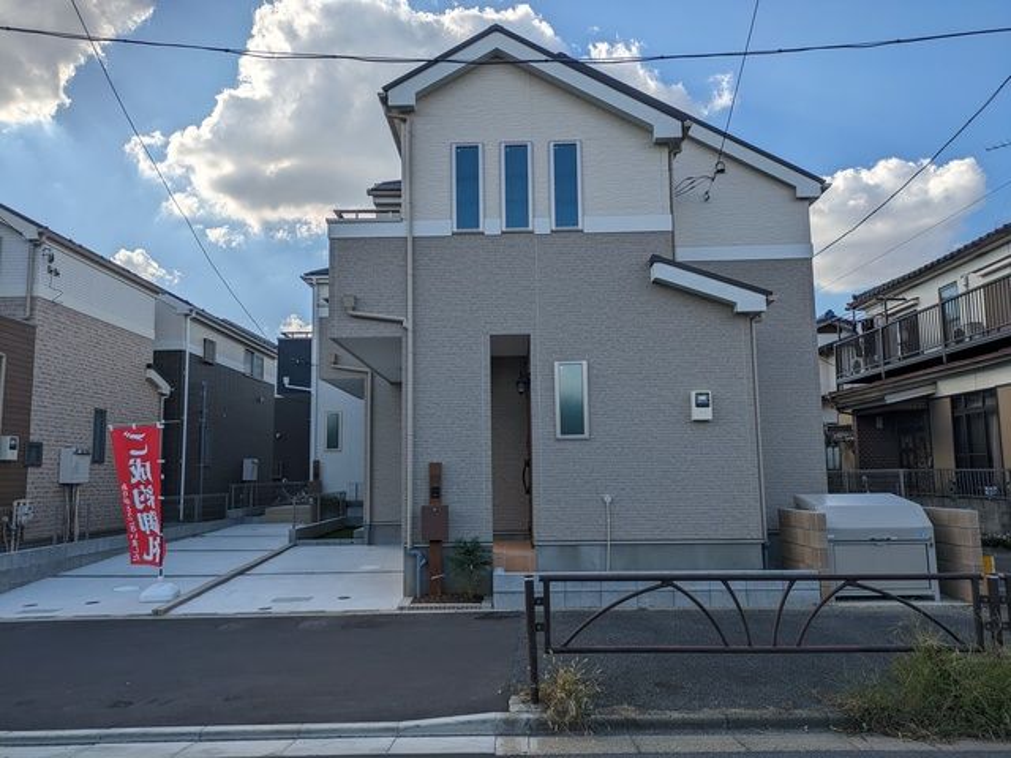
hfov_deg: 69.4
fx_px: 730
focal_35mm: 25
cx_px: 506
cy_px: 379
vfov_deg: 54.9
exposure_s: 1/3953
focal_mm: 5.43
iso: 44
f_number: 1.89
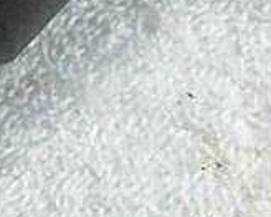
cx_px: -102
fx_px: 1098
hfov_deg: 13.5
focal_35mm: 137
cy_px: -78
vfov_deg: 10.9
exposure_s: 1/40
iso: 400
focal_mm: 6.4
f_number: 3.1
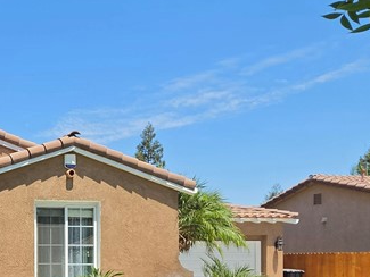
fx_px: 438
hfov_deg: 37.8
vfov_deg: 32.7
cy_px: 267
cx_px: -41
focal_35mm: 41
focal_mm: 2.2
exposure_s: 1/1445
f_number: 1.9
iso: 32
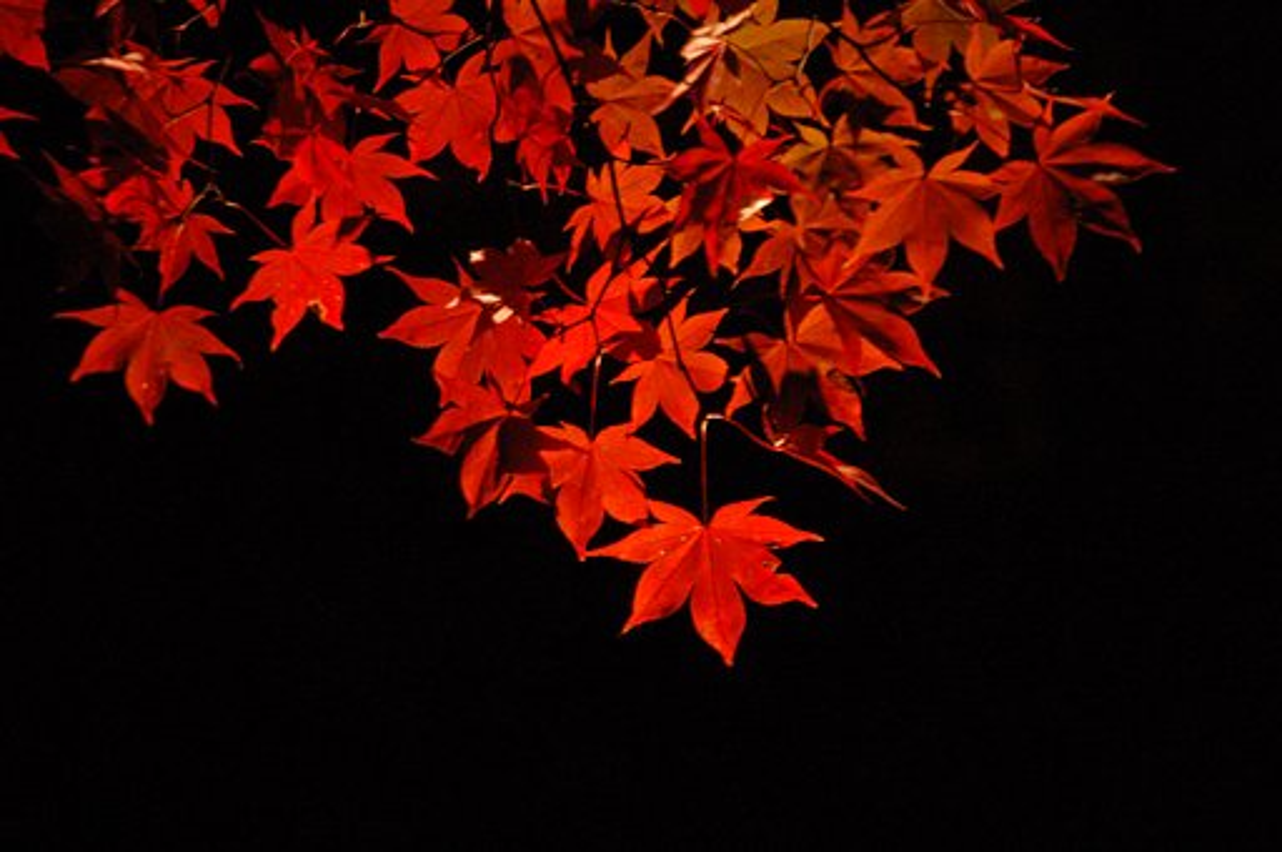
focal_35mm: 218
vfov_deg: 6.3
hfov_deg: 9.5
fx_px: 7736
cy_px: 426
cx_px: 641
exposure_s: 1/200
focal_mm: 145
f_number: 5.3
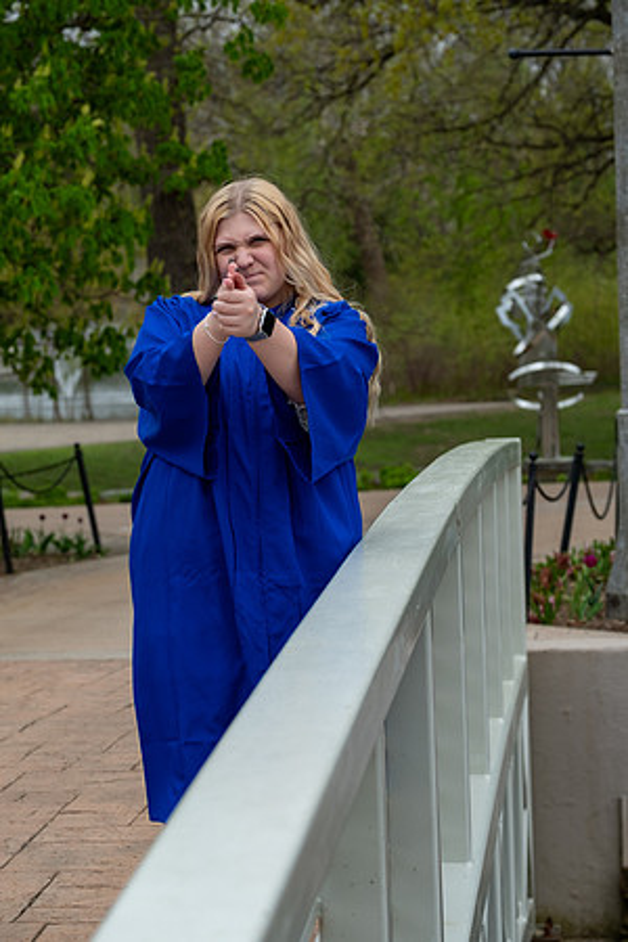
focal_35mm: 103
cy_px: 471
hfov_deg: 13.3
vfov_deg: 19.8
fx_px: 2695
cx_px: 314
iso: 250
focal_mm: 68.7
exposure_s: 1/320
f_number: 4.5
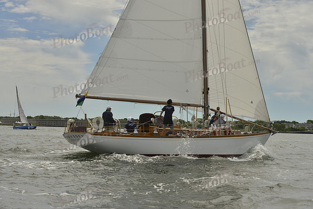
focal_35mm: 102
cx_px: 156
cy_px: 104
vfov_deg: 13.4
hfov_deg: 20.0
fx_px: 887
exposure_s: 1/1600
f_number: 9
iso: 280
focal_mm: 102
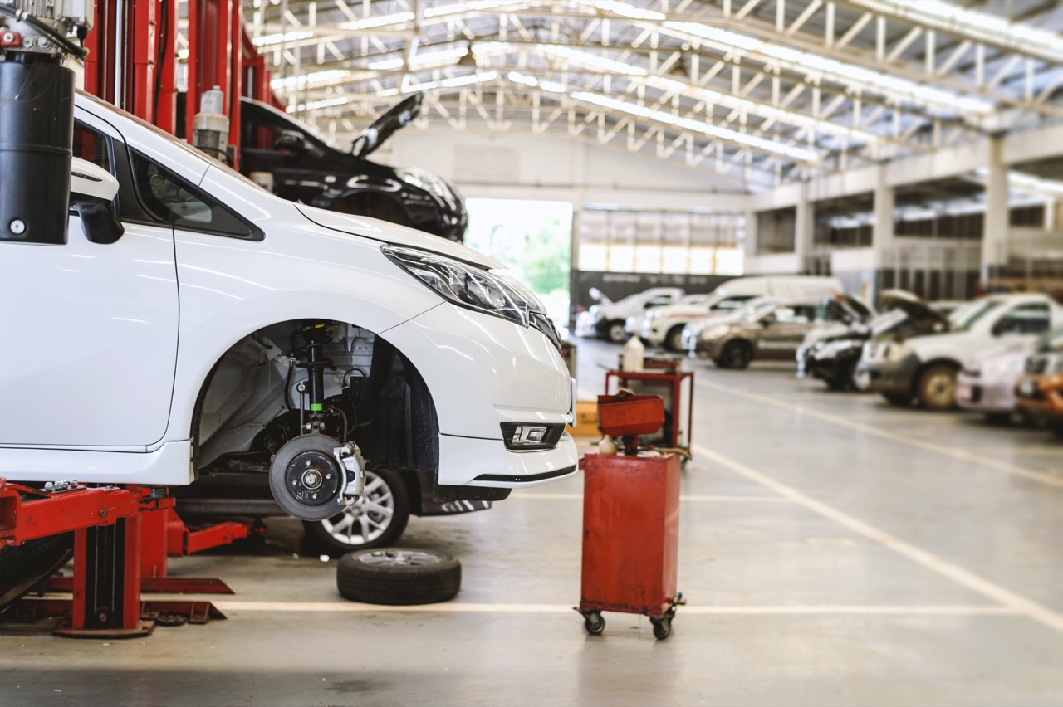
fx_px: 1476
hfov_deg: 39.6
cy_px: 354
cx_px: 532
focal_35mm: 50
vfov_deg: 27.0
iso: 100
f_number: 2.5
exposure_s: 1/250
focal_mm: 50
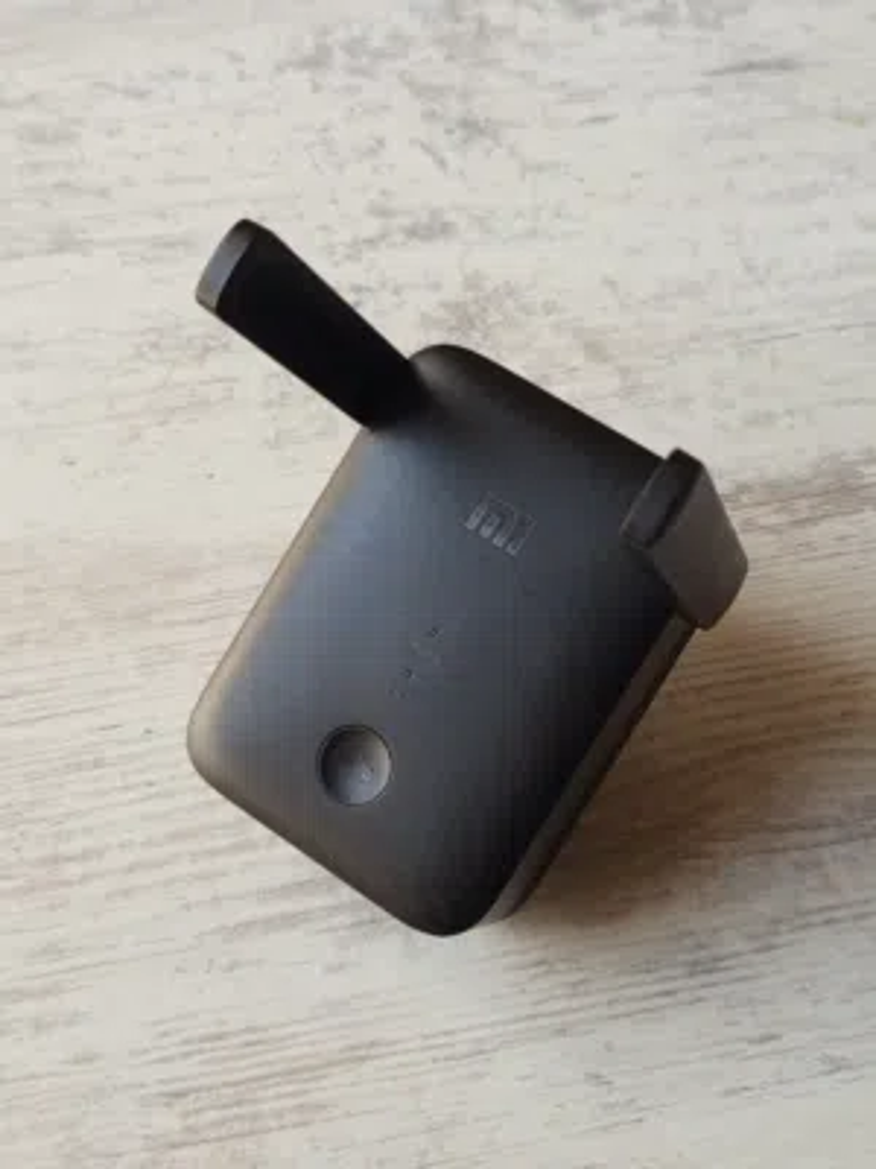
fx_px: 1620
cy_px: 584
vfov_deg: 39.7
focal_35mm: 48
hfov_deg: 30.3
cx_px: 438
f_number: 1.7
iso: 351
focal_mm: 5.24
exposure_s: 1/33.3
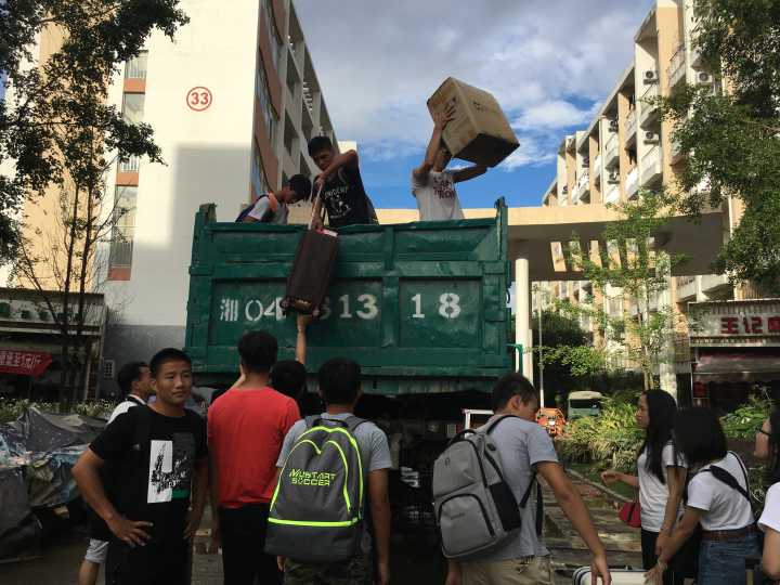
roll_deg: -1.3
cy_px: 292
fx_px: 653
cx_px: 390
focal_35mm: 29
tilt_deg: +10.5
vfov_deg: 48.2
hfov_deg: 61.7
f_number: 2.2
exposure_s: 1/927
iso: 25
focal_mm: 4.15
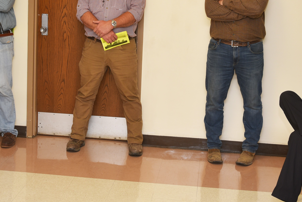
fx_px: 579
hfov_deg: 29.2
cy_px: 78
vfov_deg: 19.7
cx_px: 125
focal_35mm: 69
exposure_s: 1/60
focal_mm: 38
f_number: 5
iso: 250
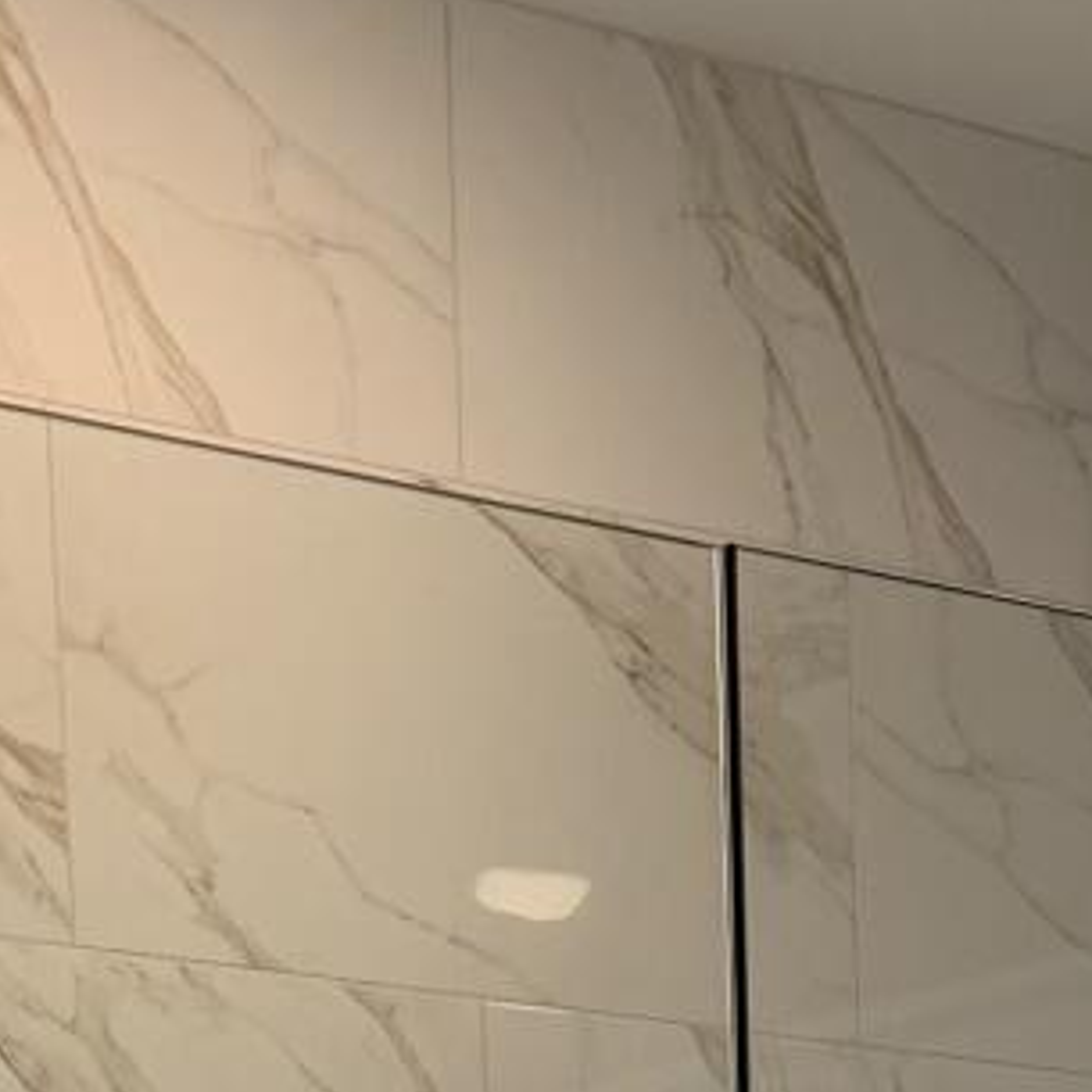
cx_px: 841
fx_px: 4961
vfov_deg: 10.1
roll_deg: +1.9
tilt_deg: -10.4
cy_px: 3040
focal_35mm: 139
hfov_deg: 12.5
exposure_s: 1/130
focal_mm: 6.76
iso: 50
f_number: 1.78
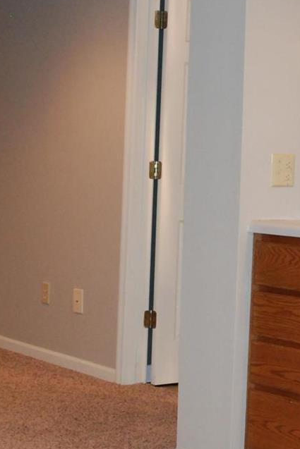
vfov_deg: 24.5
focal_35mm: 83
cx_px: 229
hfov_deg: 16.4
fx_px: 1037
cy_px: 209
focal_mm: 22
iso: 1250
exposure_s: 1/60
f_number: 5.6
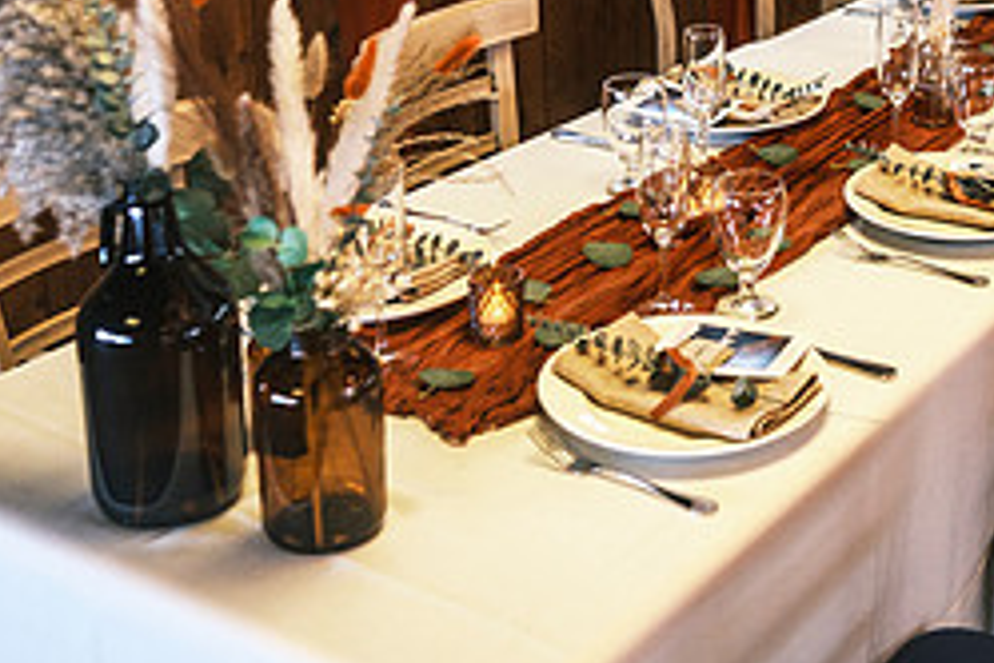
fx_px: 1739
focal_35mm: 63
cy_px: -90
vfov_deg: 20.4
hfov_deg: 31.1
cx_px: 794
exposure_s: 1/180
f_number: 2
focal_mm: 18
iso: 640
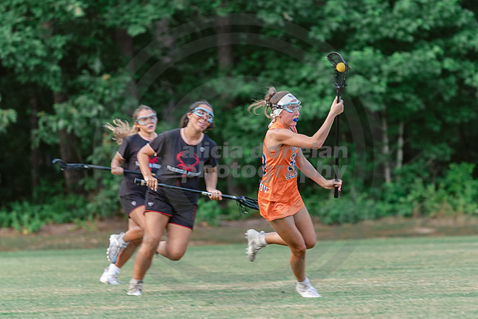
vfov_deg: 3.6
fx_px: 5131
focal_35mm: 386
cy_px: 192
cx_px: 296
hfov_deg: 5.3
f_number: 2.8
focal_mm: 200
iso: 250
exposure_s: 1/250
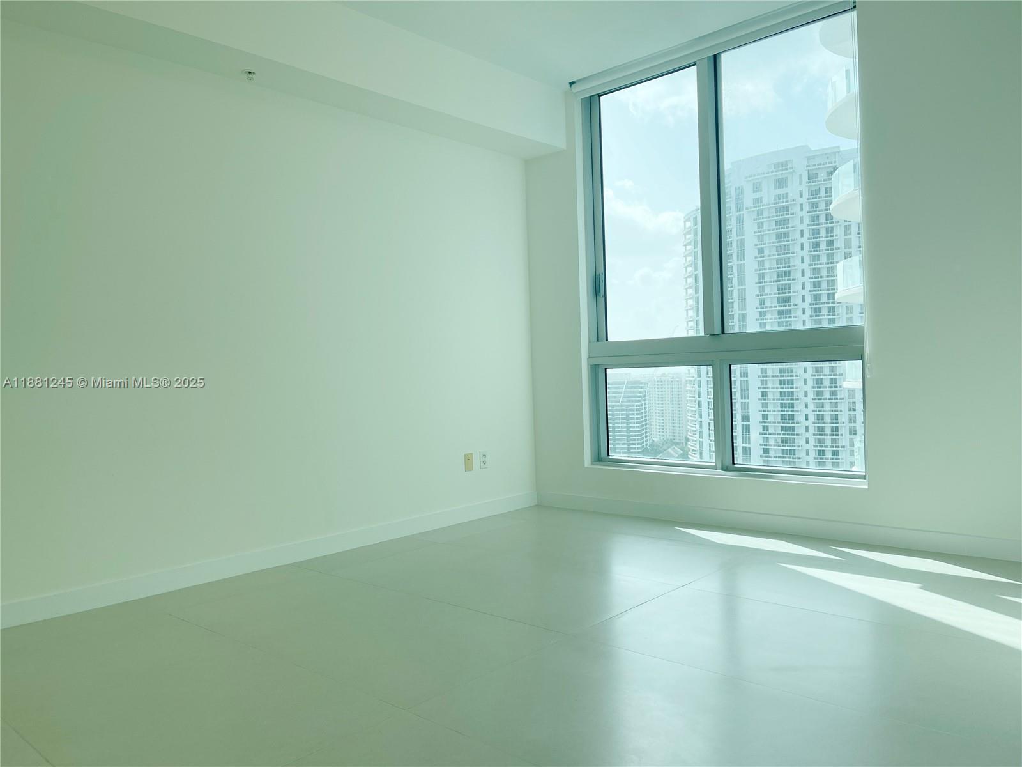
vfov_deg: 53.1
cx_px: 511
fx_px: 768
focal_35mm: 26
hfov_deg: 67.3
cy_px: 384
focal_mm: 5.1
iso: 32
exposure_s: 1/1534
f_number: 1.6
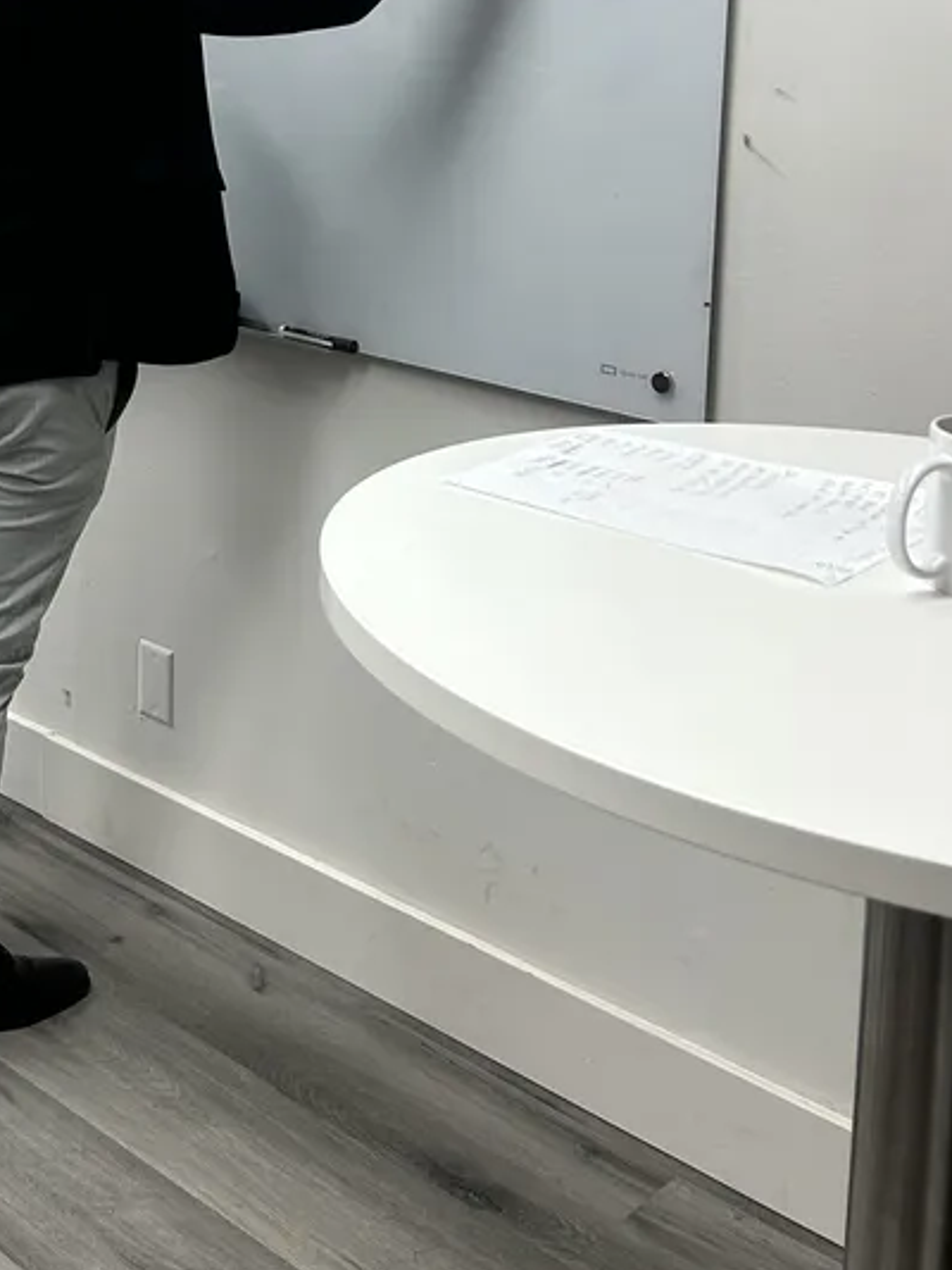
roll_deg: -0.4
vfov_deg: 34.6
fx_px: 1906
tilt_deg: -6.0
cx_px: 69
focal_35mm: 52
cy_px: 116
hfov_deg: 26.9
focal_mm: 5.7
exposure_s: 1/120
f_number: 1.5
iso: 64
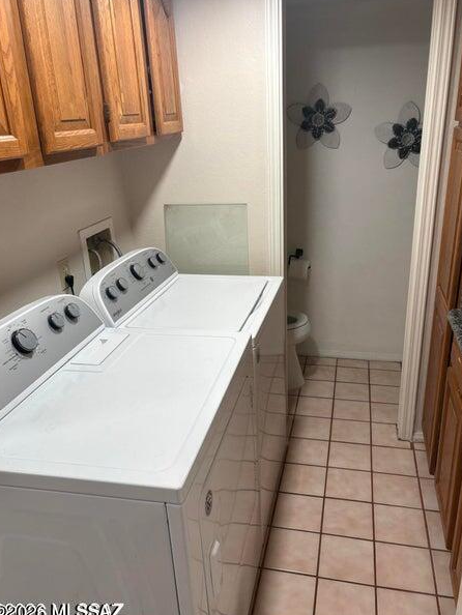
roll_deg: +2.3
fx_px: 498
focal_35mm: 28
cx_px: 237
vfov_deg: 63.4
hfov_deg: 49.8
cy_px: 310
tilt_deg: -20.8
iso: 100
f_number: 1.6
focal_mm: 5.96
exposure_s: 1/120
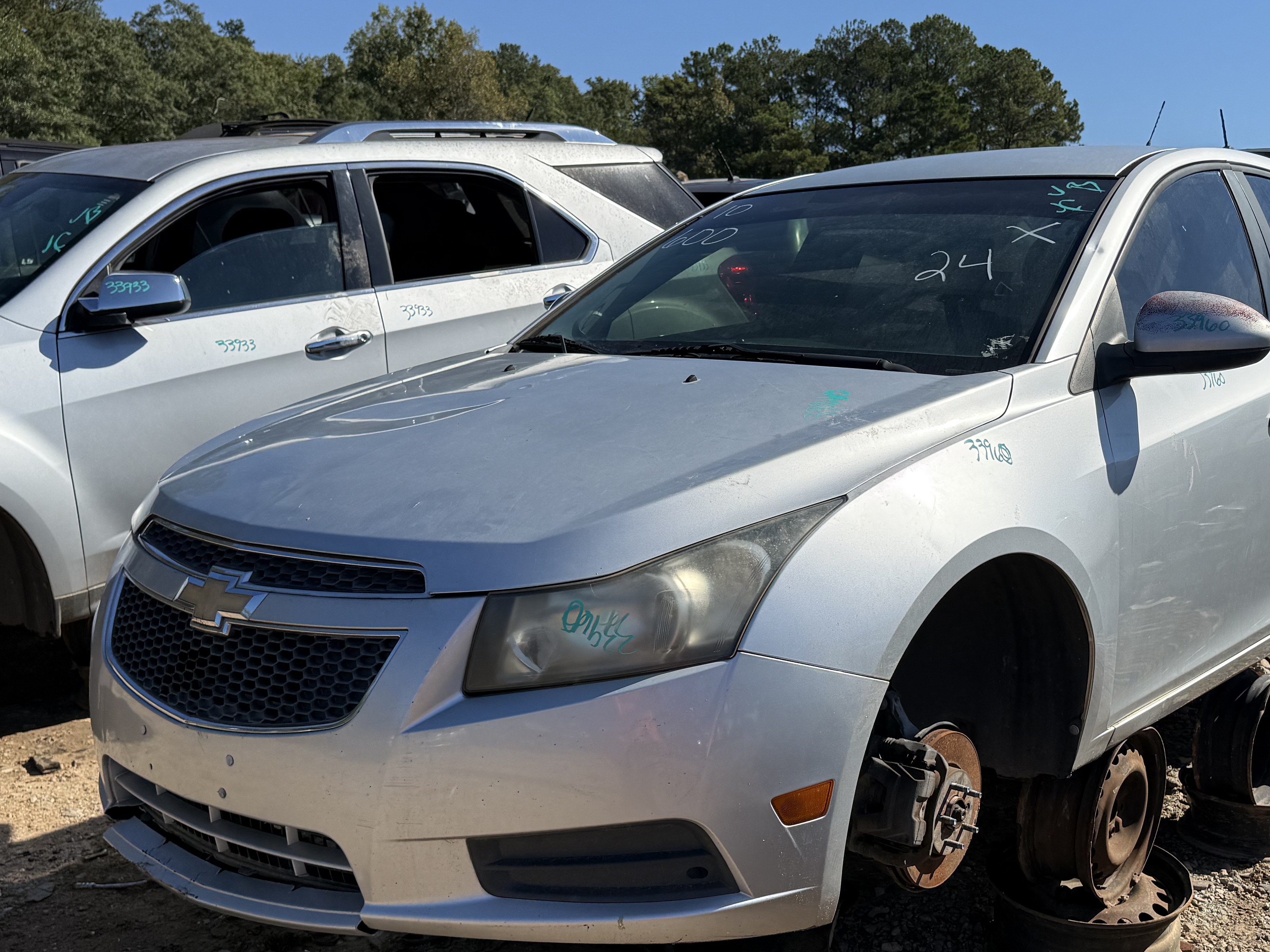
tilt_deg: -3.1
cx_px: 776
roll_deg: +0.3
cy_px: 535
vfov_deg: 36.8
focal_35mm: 39
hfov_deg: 47.5
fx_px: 1431
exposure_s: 1/5714
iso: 80
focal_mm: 6.76
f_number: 1.78
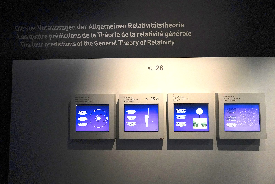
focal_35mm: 24
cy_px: 92
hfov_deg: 73.7
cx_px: 138
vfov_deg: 53.1
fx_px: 183
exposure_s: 1/80
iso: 5000
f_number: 4
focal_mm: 24
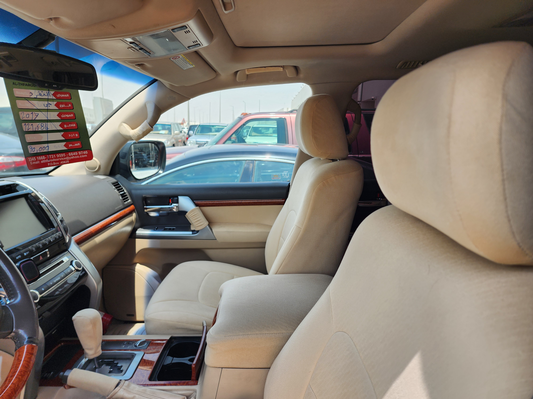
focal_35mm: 23
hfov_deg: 73.9
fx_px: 354
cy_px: 200
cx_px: 266
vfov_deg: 58.9
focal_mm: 6.4
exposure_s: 1/363
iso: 12
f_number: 1.8
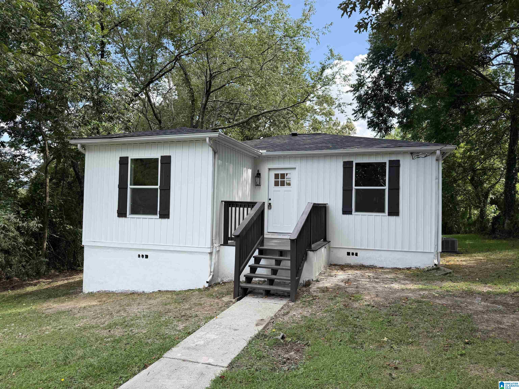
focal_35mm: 24
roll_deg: -1.5
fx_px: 360
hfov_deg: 71.6
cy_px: 194
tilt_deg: +2.0
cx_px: 260
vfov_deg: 56.8
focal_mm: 6.76
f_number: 1.78
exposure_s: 1/2000
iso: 100
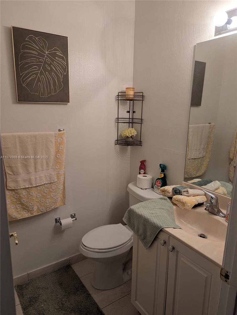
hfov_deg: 56.9
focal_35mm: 24
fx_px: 219
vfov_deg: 71.5
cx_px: 118
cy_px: 158
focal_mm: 6.81
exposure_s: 1/120
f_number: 1.85
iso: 295
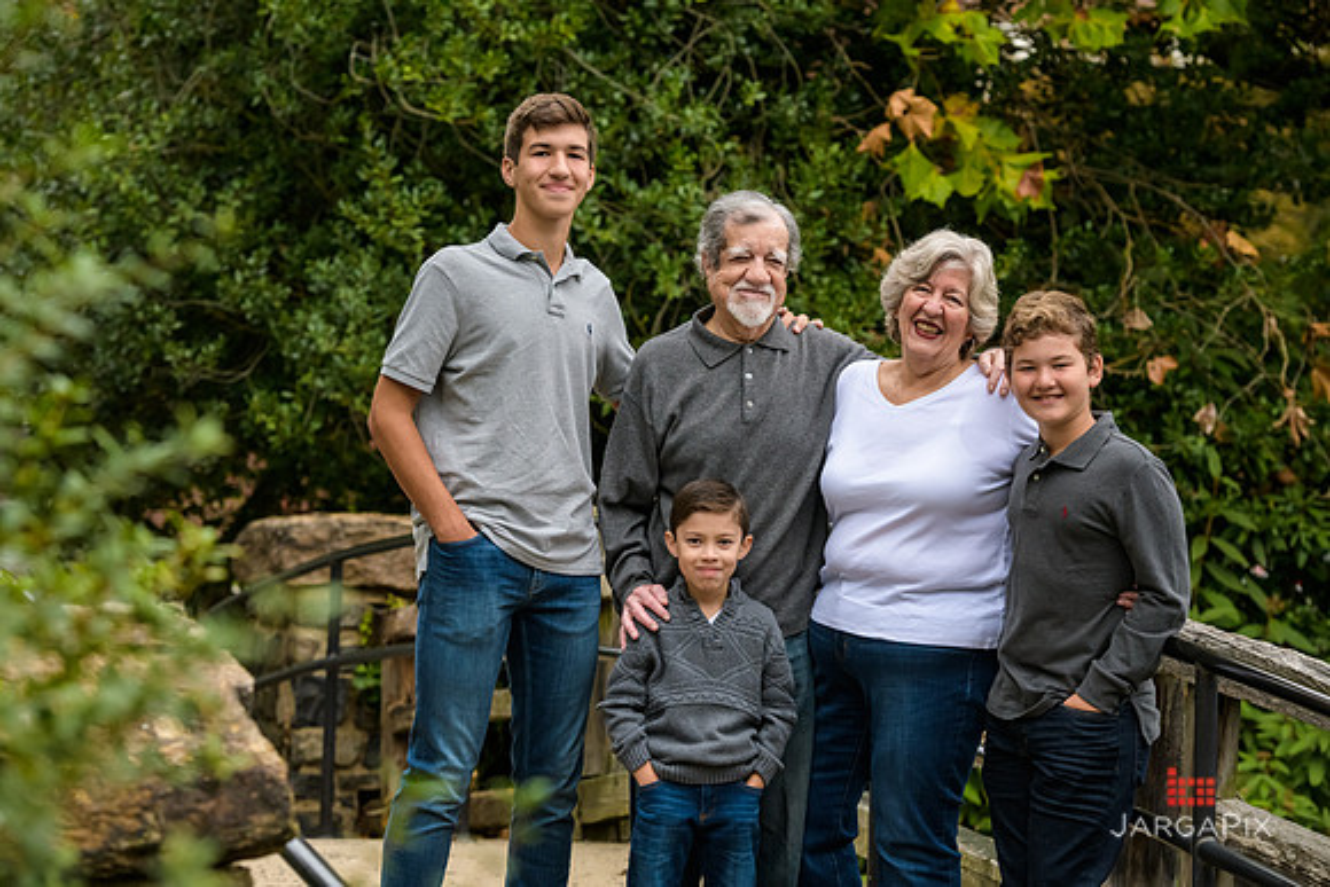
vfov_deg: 12.2
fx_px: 4139
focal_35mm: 112
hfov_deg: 18.3
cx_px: 665
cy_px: 444
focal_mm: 112
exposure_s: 1/400
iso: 1000
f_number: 5.6
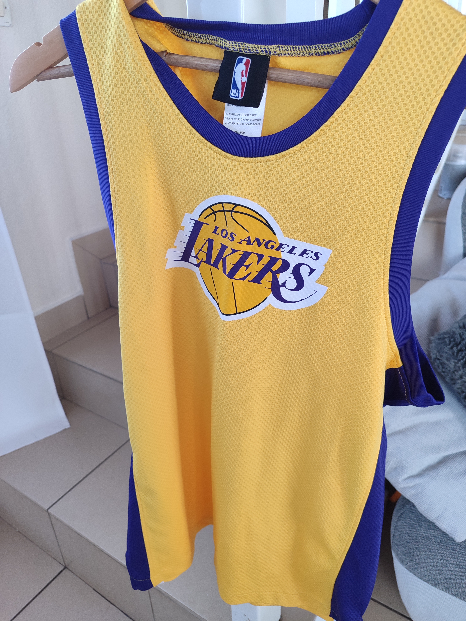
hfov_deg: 54.9
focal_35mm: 25
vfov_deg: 69.4
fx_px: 449
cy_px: 310
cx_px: 233
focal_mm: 5.95
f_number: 1.89
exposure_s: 1/50
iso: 618
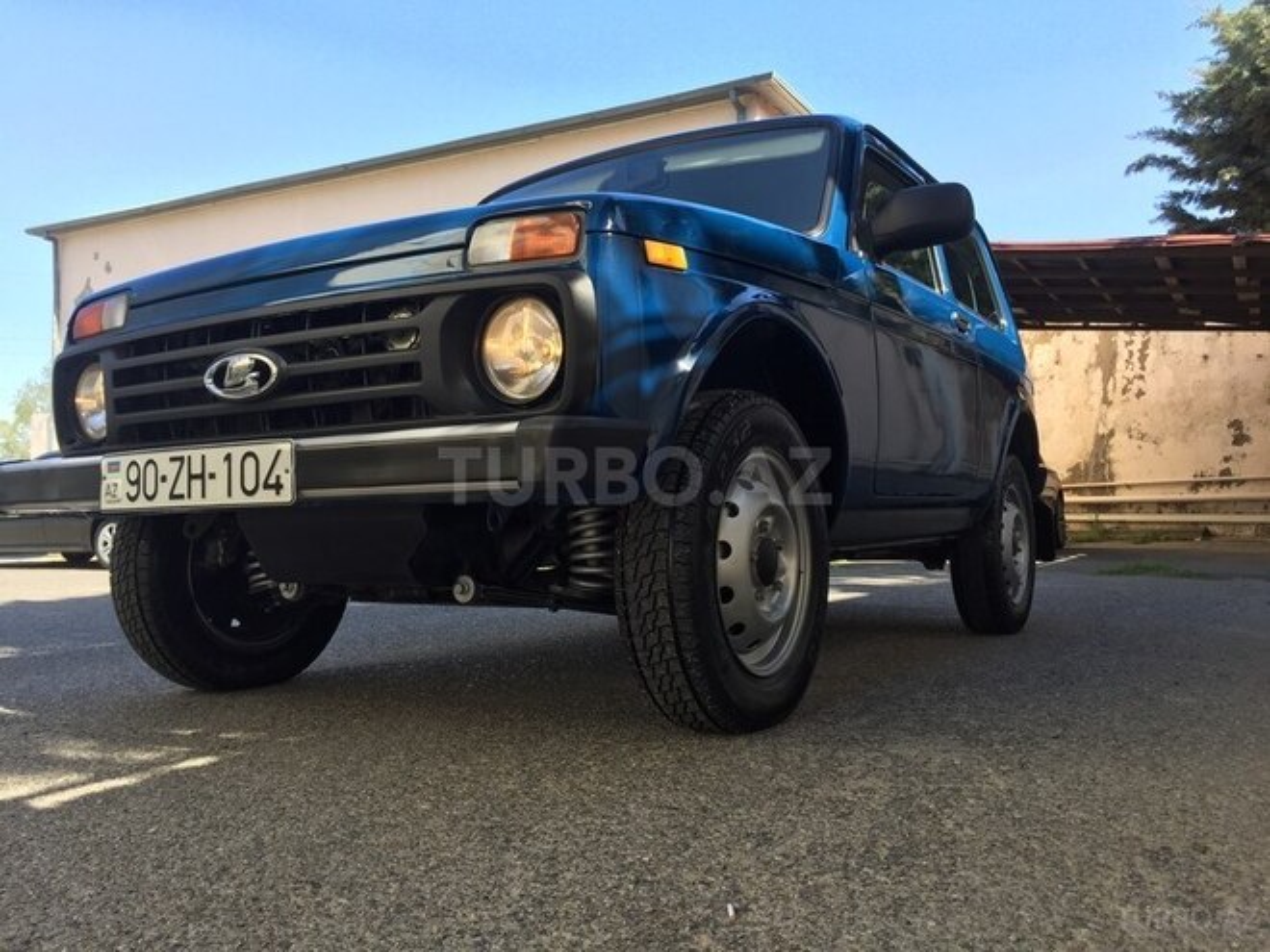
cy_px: 476
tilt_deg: +1.7
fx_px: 1064
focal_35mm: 29
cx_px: 635
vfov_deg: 48.2
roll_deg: -0.2
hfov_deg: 61.7
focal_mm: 4.15
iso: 32
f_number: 2.2
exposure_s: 1/520
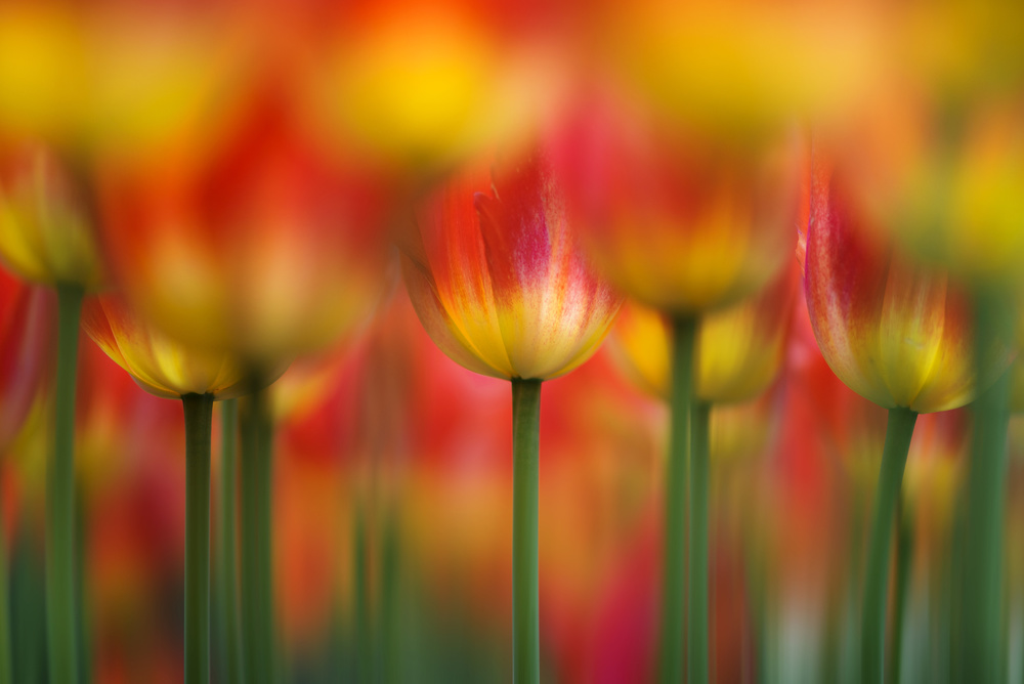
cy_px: 342
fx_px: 2846
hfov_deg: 20.4
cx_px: 512
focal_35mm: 100
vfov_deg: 13.7
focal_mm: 100
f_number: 2
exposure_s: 1/2000
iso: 100
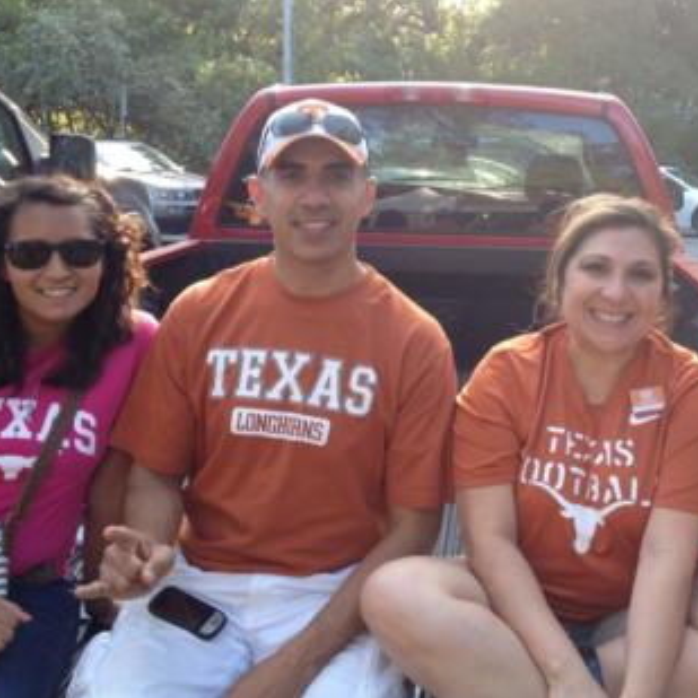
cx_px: 461
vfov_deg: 33.9
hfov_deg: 33.7
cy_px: 277
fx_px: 1141
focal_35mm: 50
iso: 80
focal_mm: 4.28
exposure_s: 1/120
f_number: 2.4
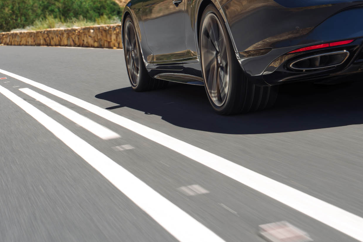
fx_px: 928
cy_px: -30
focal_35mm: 92
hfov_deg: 21.6
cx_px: 337
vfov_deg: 14.5
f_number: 9
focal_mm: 35
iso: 50
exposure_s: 1/25
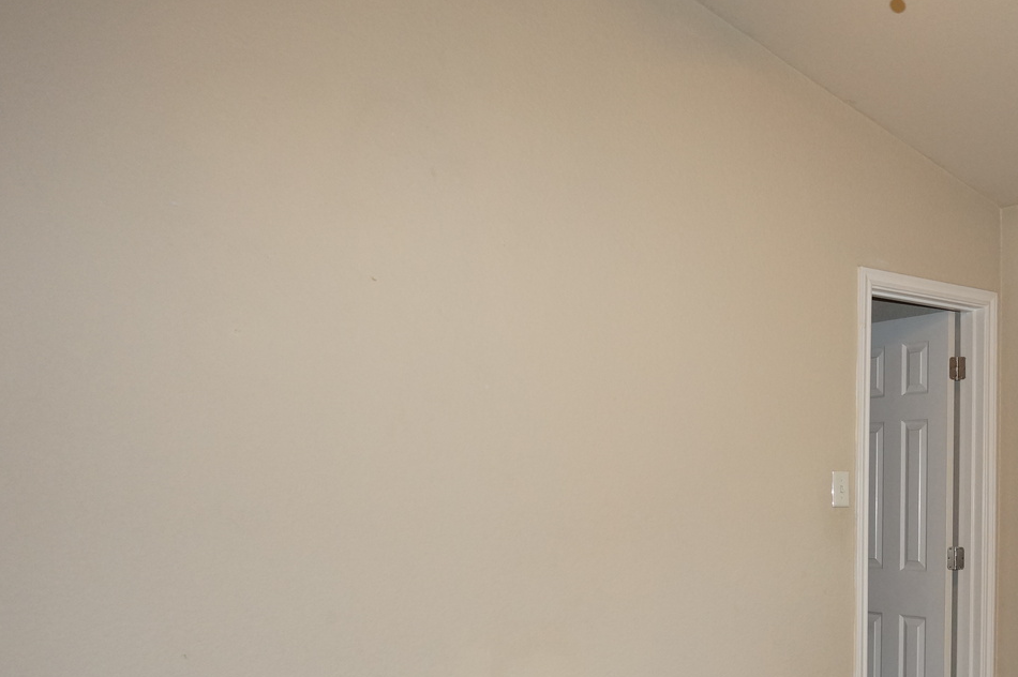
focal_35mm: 41
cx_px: 782
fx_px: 1159
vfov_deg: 31.9
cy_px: 524
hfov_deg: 45.5
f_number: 3.5
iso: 800
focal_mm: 16
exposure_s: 1/160
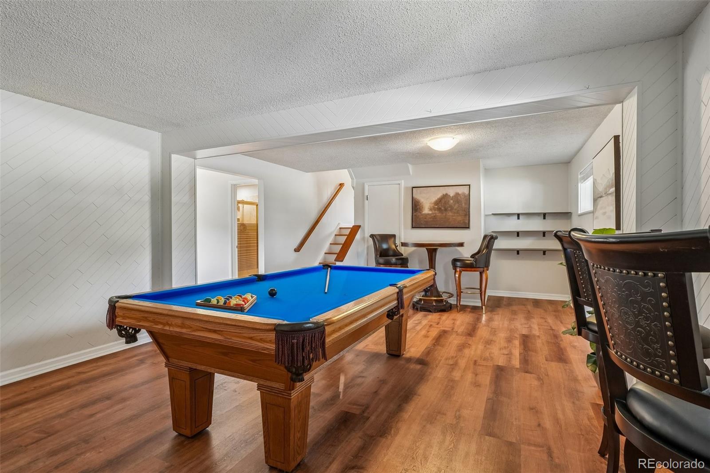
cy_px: 236
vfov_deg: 72.0
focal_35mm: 16
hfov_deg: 95.0
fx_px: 325
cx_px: 355
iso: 500
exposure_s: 1/4
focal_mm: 11
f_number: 8
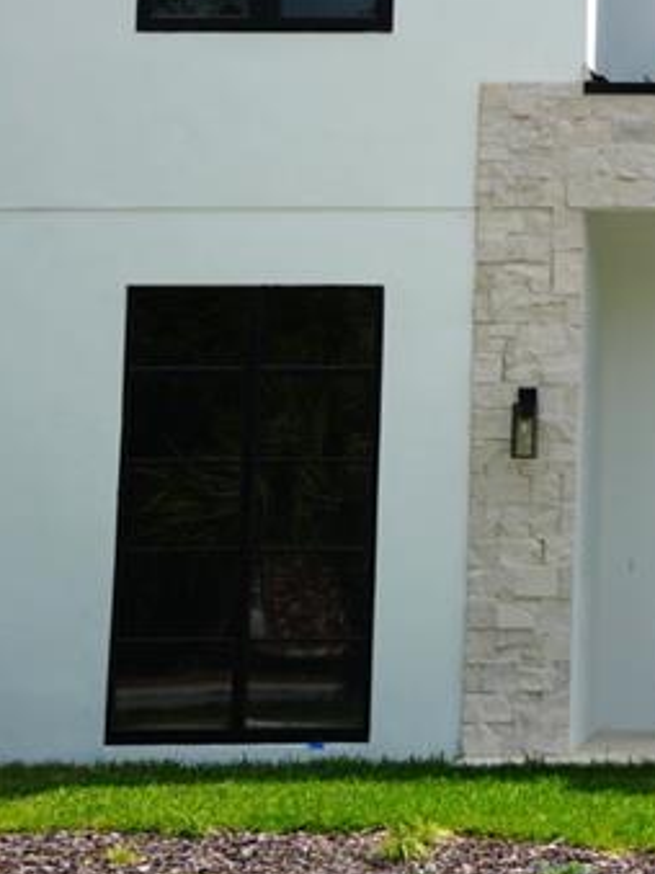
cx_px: 859
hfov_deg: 11.3
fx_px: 3231
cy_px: 57
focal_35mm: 128
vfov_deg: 15.2
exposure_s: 1/800
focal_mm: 44
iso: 100
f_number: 5
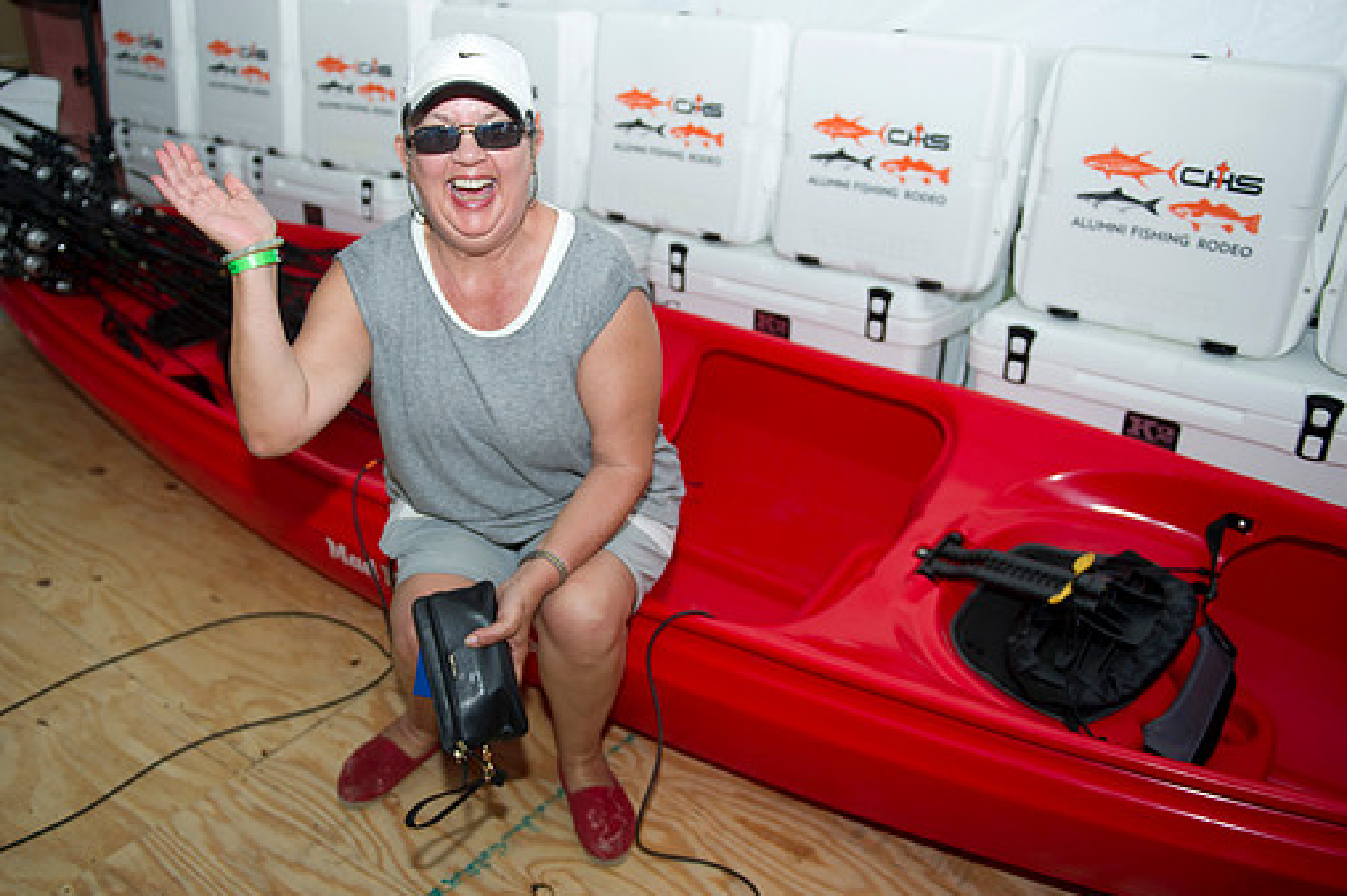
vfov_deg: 41.0
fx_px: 1197
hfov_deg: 58.6
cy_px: 421
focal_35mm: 32
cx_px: 594
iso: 400
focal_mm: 28
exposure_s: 1/200
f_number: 2.8
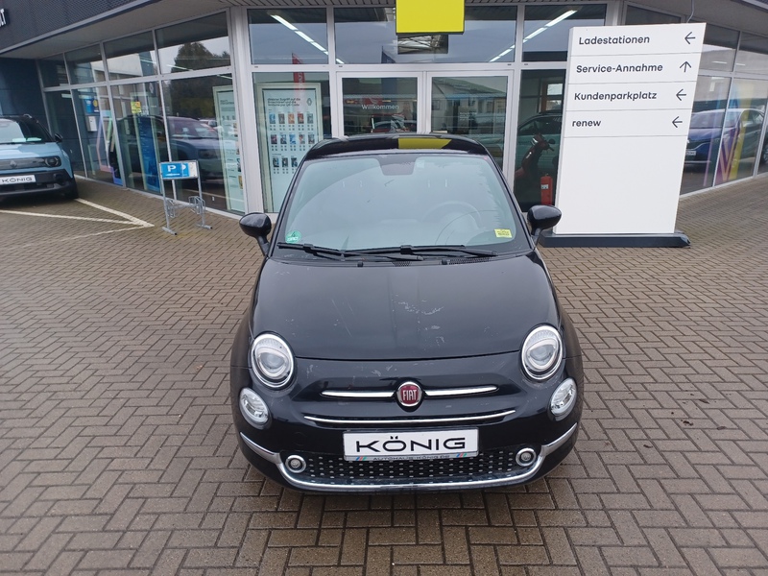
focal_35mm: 25
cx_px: 384
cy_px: 288
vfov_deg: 54.9
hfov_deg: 69.4
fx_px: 555
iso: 32
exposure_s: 1/50
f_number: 1.8
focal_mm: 4.6
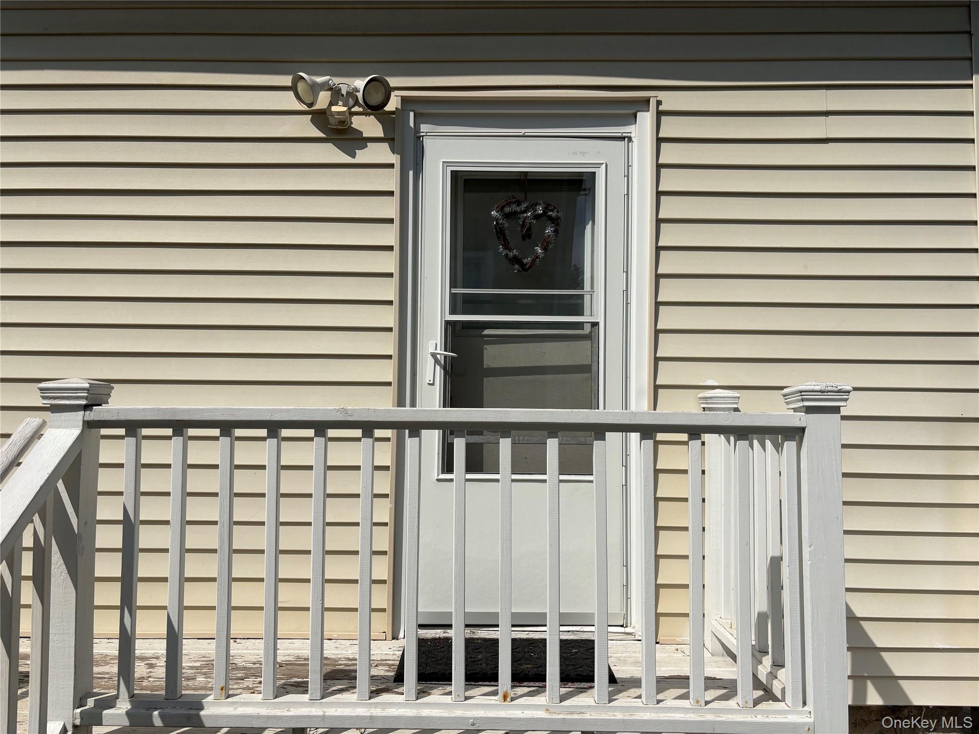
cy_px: 367
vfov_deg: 53.1
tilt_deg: +3.5
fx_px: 735
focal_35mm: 26
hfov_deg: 67.3
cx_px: 490
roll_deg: +0.6
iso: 50
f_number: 1.6
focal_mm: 5.96
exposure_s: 1/10101
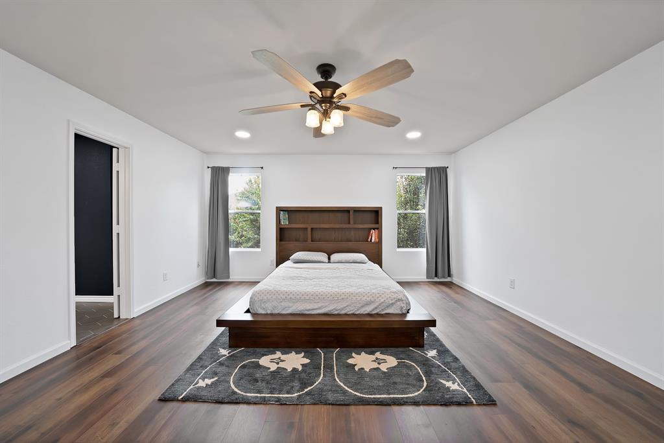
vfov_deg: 90.1
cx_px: 332
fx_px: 221
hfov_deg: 112.6
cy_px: 222
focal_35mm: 12
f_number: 9
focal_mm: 12
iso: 640
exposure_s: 1/5
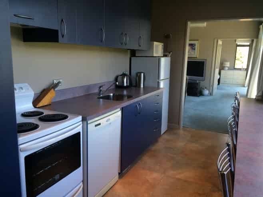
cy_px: 98
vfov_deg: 48.2
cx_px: 132
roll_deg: -1.2
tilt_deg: -12.2
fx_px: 220
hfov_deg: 61.7
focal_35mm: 29
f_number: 2.2
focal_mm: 4.15
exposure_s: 1/100
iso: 64
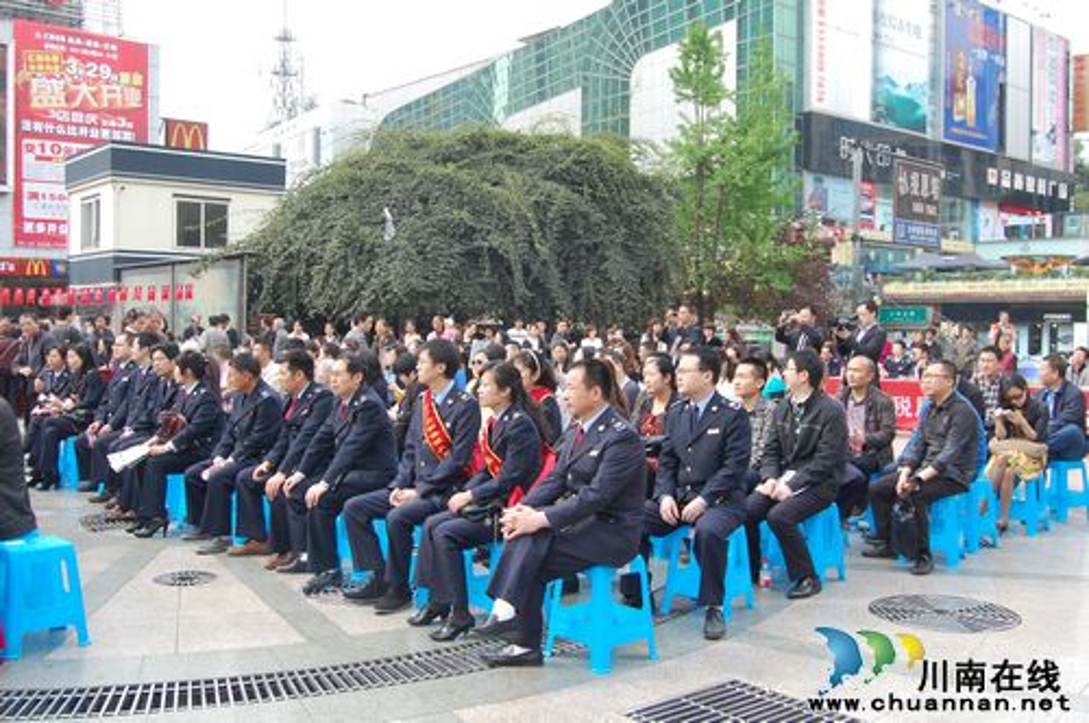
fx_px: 1088
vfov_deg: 36.8
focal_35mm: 36
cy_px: 362
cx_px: 544
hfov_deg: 53.2
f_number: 7.1
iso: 400
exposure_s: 1/200
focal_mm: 24
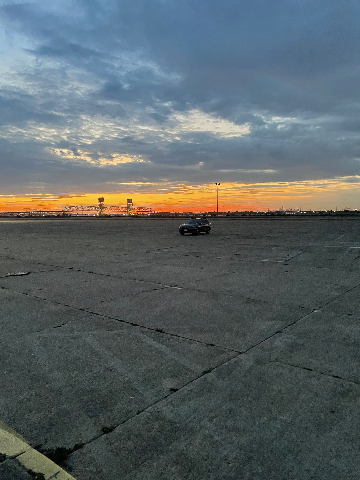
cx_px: 180
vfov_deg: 67.3
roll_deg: -2.3
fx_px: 361
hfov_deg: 53.1
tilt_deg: -4.0
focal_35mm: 26
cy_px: 240
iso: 640
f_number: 1.6
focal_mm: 4.2
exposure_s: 1/40
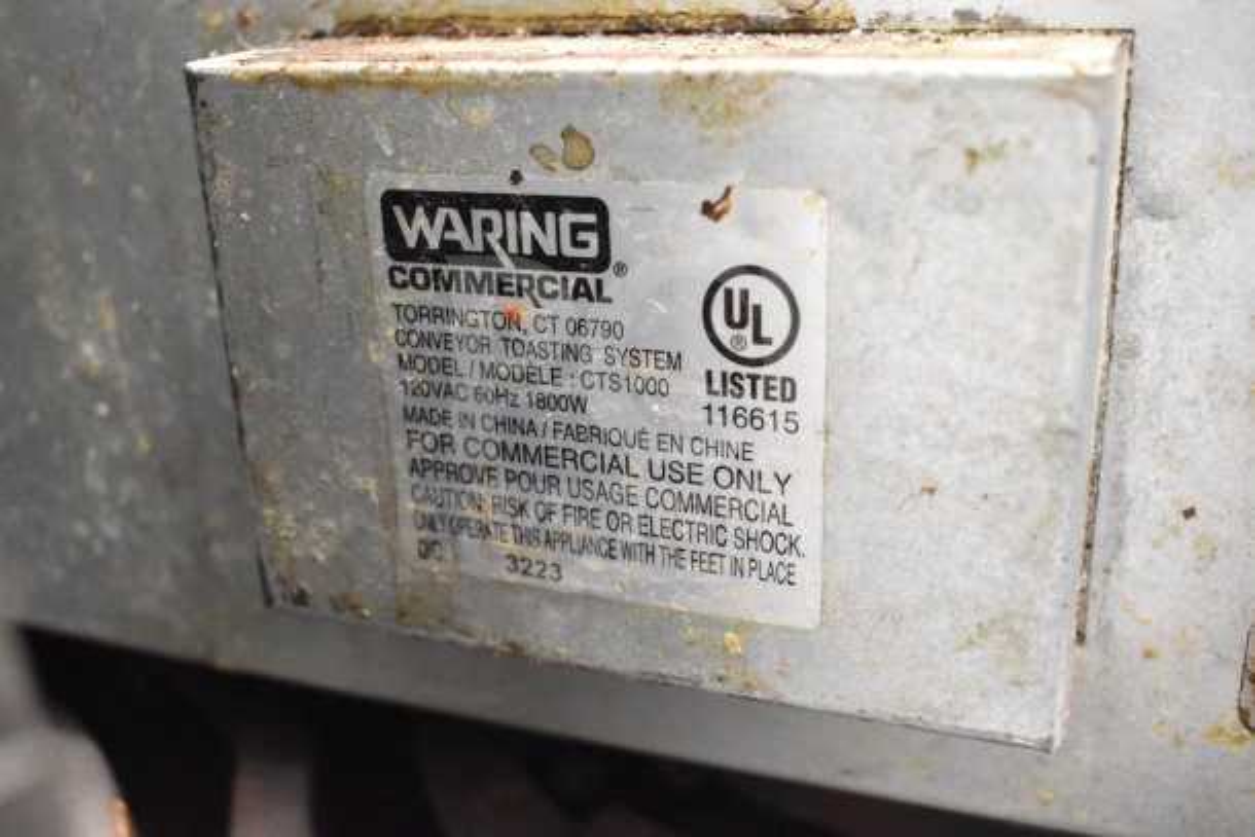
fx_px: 1360
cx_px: 628
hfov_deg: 49.5
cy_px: 418
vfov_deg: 34.2
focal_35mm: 39
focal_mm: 26
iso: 6400
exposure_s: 1/40
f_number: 4
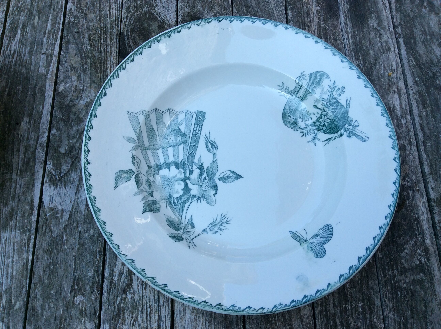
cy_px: 164
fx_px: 407
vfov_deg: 44.1
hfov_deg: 56.9
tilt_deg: -68.6
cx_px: 220
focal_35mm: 32
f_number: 2.4
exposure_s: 1/384
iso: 32
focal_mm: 3.3
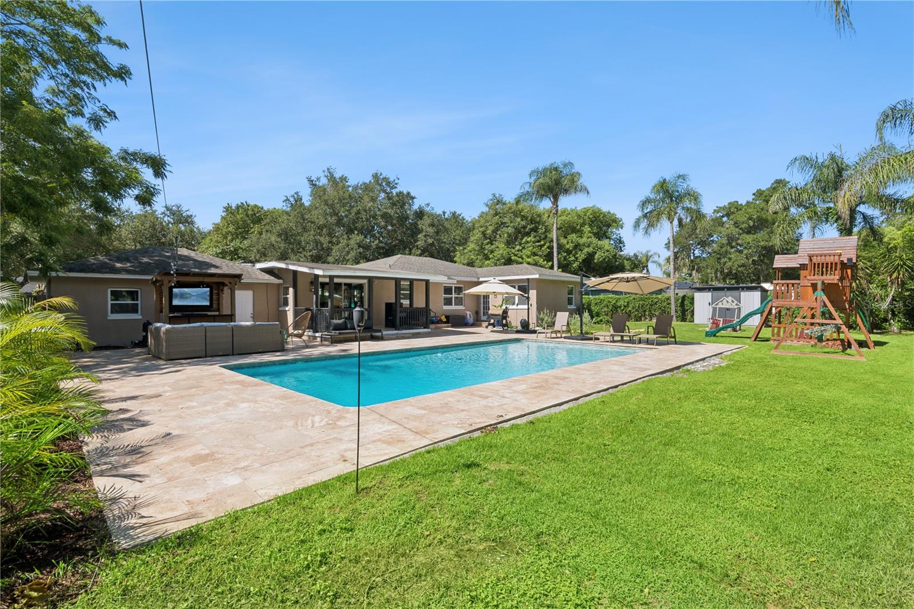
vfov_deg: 73.7
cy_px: 304
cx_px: 457
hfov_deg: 96.7
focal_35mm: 16
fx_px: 406
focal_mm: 16
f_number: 20
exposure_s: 1/40
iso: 100
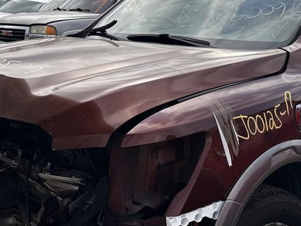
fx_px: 540
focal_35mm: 62
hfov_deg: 30.8
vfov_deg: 23.7
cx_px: 214
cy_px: 121
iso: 80
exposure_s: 1/3717
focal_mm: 6.86
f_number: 1.78
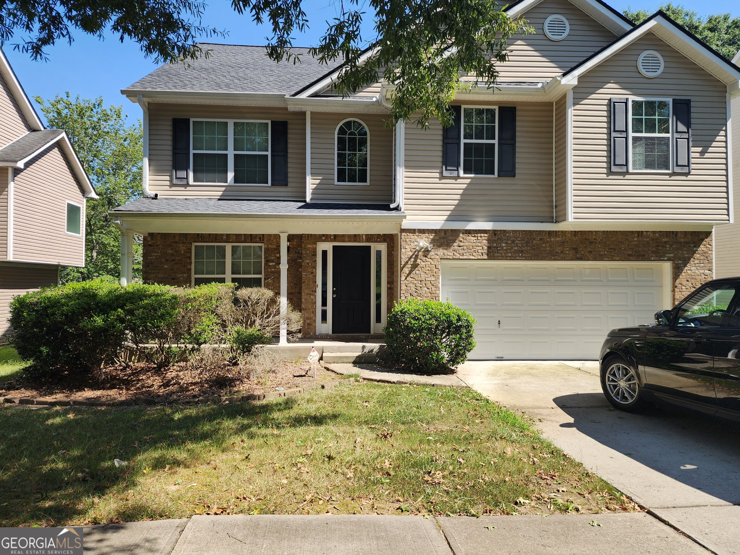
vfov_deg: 58.9
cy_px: 278
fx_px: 492
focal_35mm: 23
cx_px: 370
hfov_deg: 73.9
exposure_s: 1/525
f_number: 1.8
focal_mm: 6.4
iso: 12
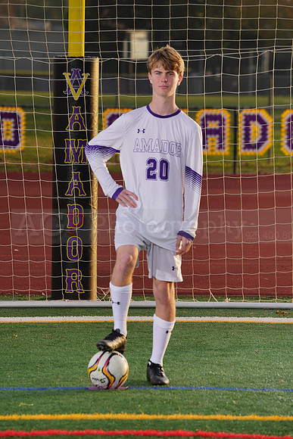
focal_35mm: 256
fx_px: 3123
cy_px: 220
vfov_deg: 8.0
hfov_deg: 5.4
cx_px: 146
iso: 100
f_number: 8
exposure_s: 1/200
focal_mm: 256
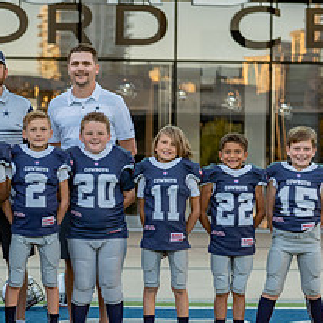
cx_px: -59
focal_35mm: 168
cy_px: 209
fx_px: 1774
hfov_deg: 10.2
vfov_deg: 10.4
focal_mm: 50
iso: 250
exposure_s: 1/320
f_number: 2.5
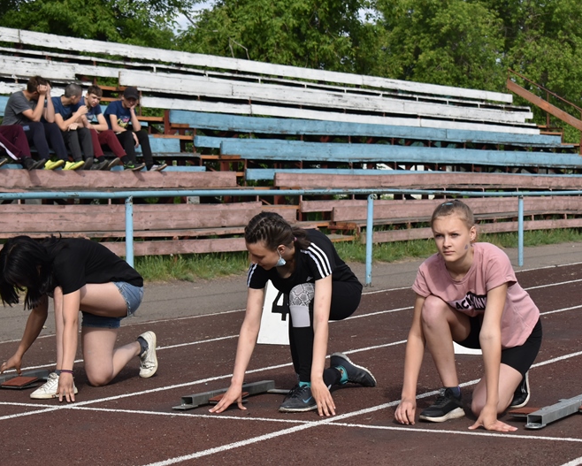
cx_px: 306
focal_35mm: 89
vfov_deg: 17.3
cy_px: 231
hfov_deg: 21.5
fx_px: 1534
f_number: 5.6
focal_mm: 52
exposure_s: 1/1600
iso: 400
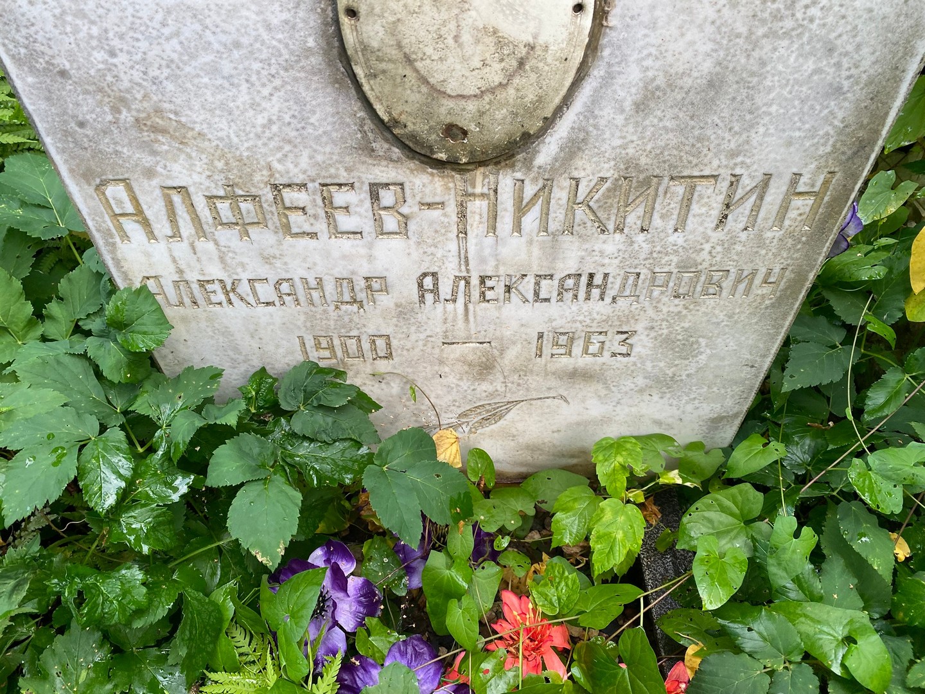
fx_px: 695
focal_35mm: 26
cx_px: 462
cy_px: 347
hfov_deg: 67.3
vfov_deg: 53.1
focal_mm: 4.25
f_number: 1.8
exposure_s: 1/121
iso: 100
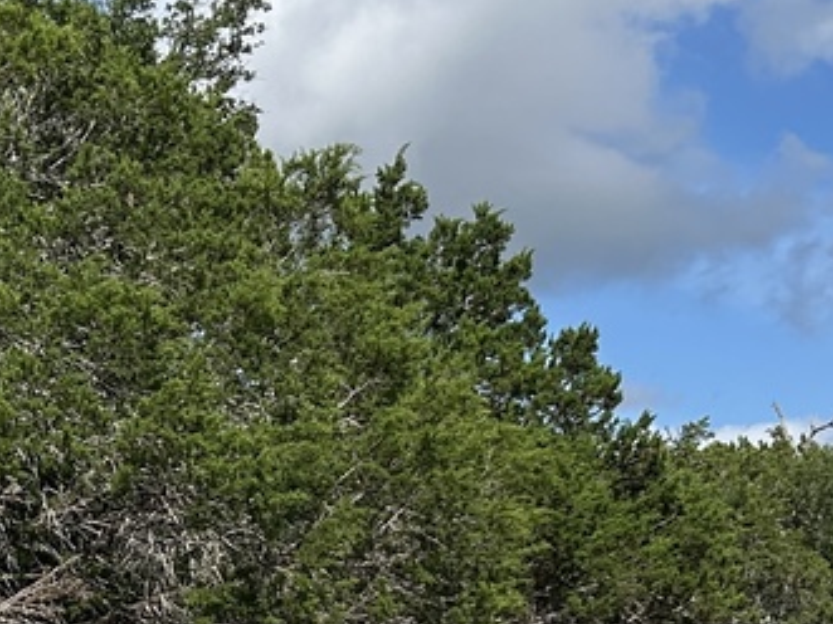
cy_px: 735
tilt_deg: +0.8
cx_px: 277
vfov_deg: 12.8
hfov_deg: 17.4
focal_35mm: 113
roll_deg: +0.0
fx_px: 2718
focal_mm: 5.7
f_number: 1.5
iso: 50
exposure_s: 1/5076
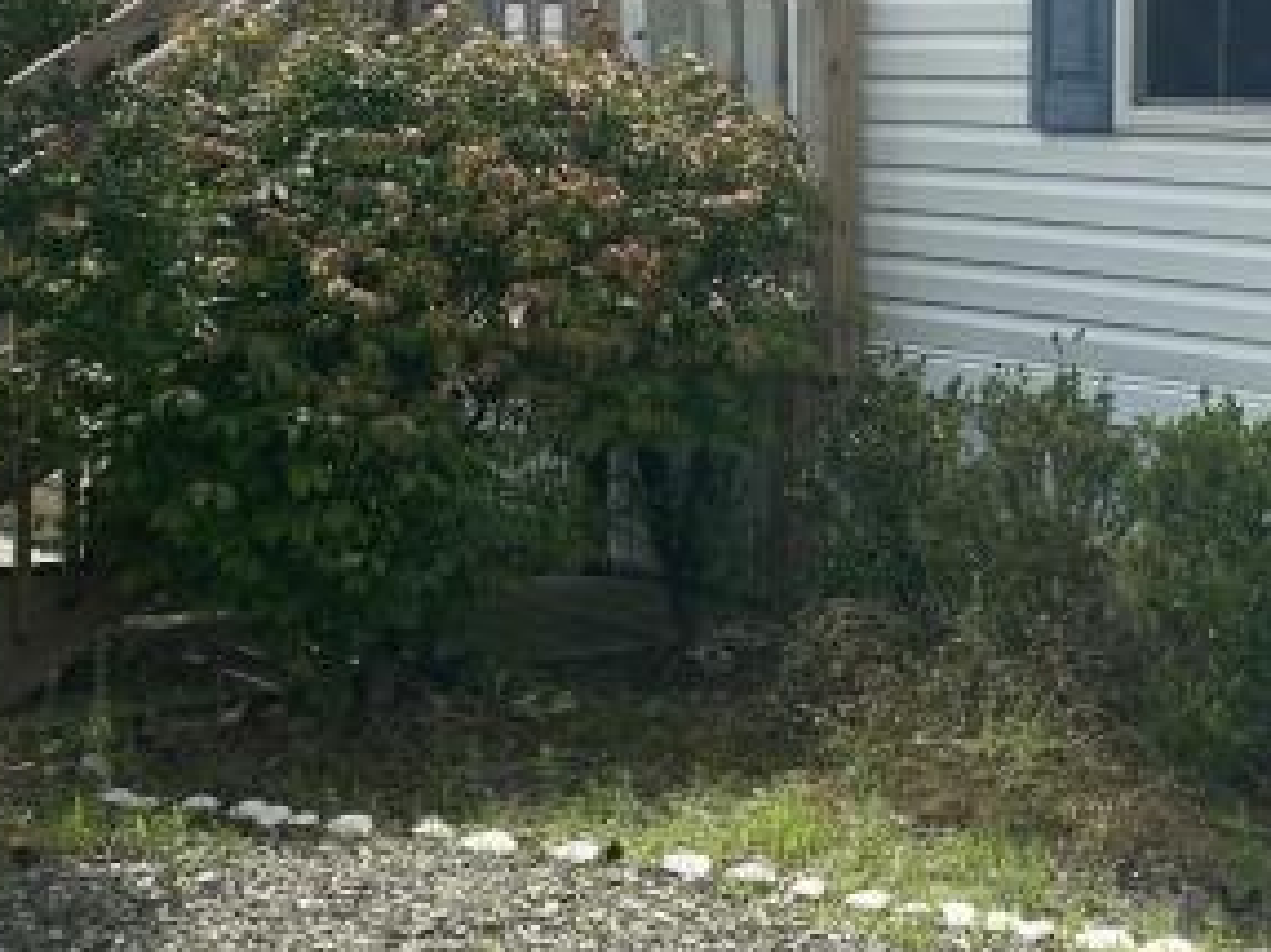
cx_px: 784
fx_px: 3193
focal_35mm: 87
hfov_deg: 22.5
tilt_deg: -3.3
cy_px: 221
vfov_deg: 16.9
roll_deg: -0.3
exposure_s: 1/2410
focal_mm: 4.25
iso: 32
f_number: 1.8
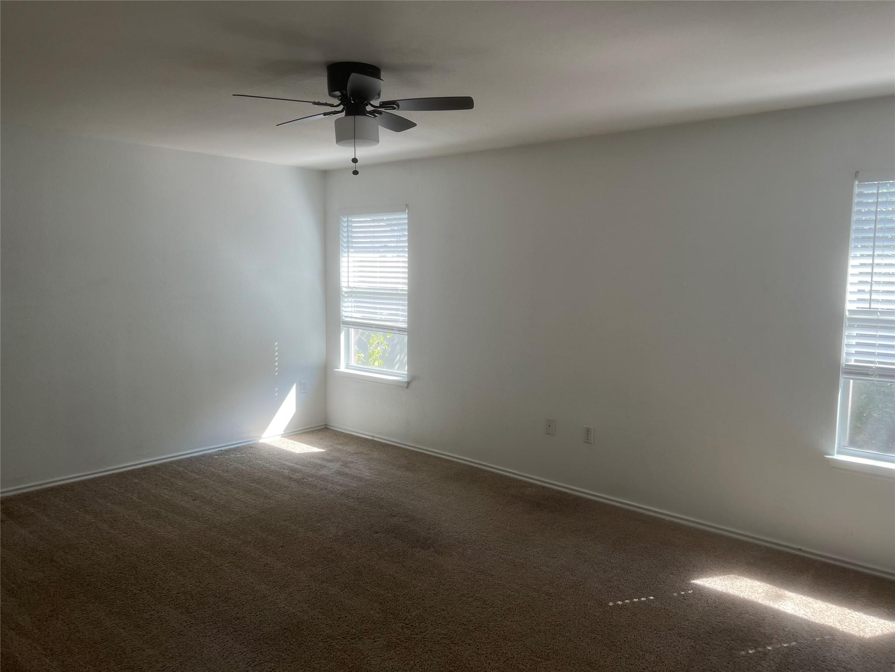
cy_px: 336
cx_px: 448
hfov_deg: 67.3
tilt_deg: -5.0
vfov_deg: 53.1
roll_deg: -0.1
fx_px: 672
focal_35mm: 26
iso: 40
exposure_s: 1/120
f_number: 1.5
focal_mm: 5.7
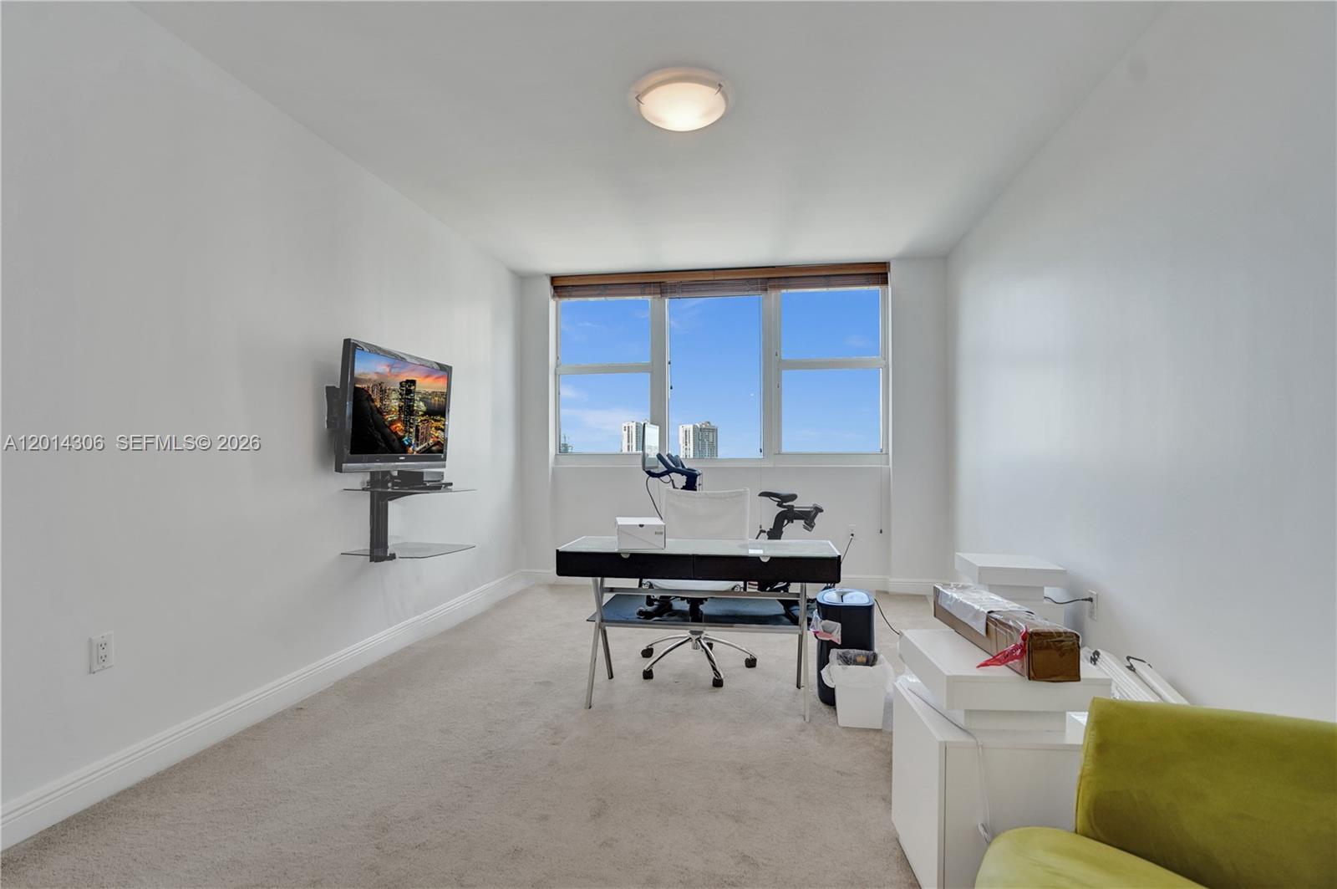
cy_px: 444
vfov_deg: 73.6
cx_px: 668
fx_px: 594
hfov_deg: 96.8
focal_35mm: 16
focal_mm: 16
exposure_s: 1/200
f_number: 5
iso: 250
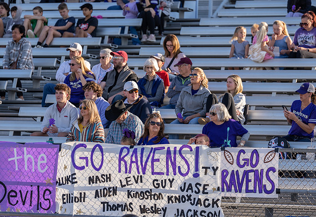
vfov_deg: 6.7
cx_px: 164
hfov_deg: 9.7
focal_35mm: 209
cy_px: 108
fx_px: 1856
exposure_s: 1/1000
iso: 125
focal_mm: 200
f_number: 3.2
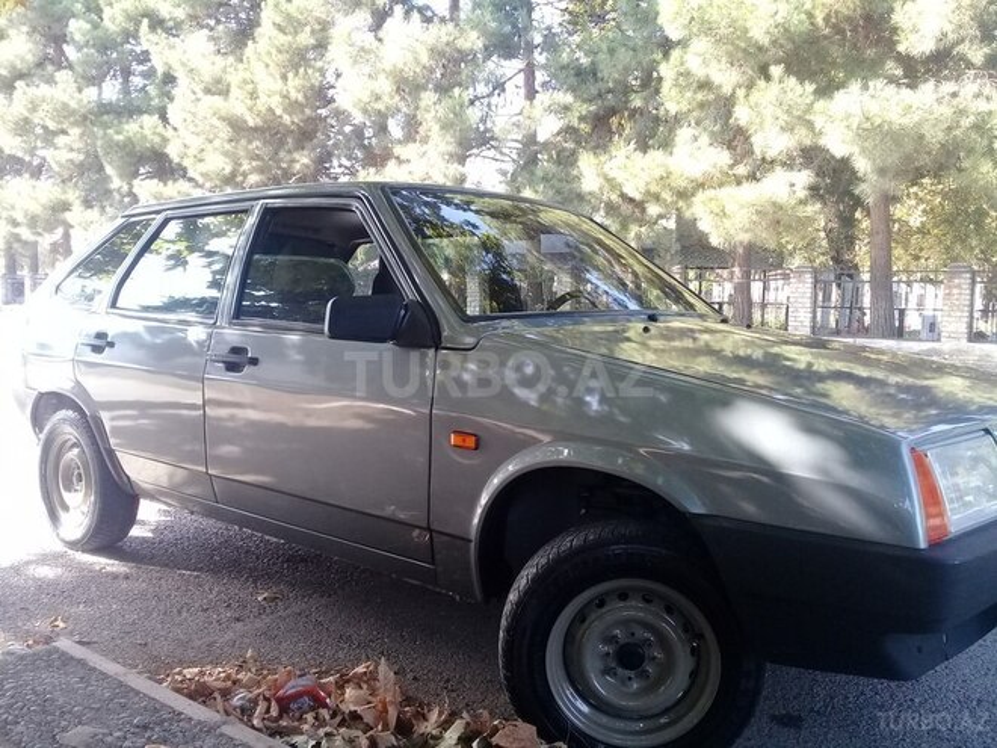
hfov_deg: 58.4
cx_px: 498
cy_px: 374
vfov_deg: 45.4
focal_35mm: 31
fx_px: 893
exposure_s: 1/100
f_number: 2.2
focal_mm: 3.3
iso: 100
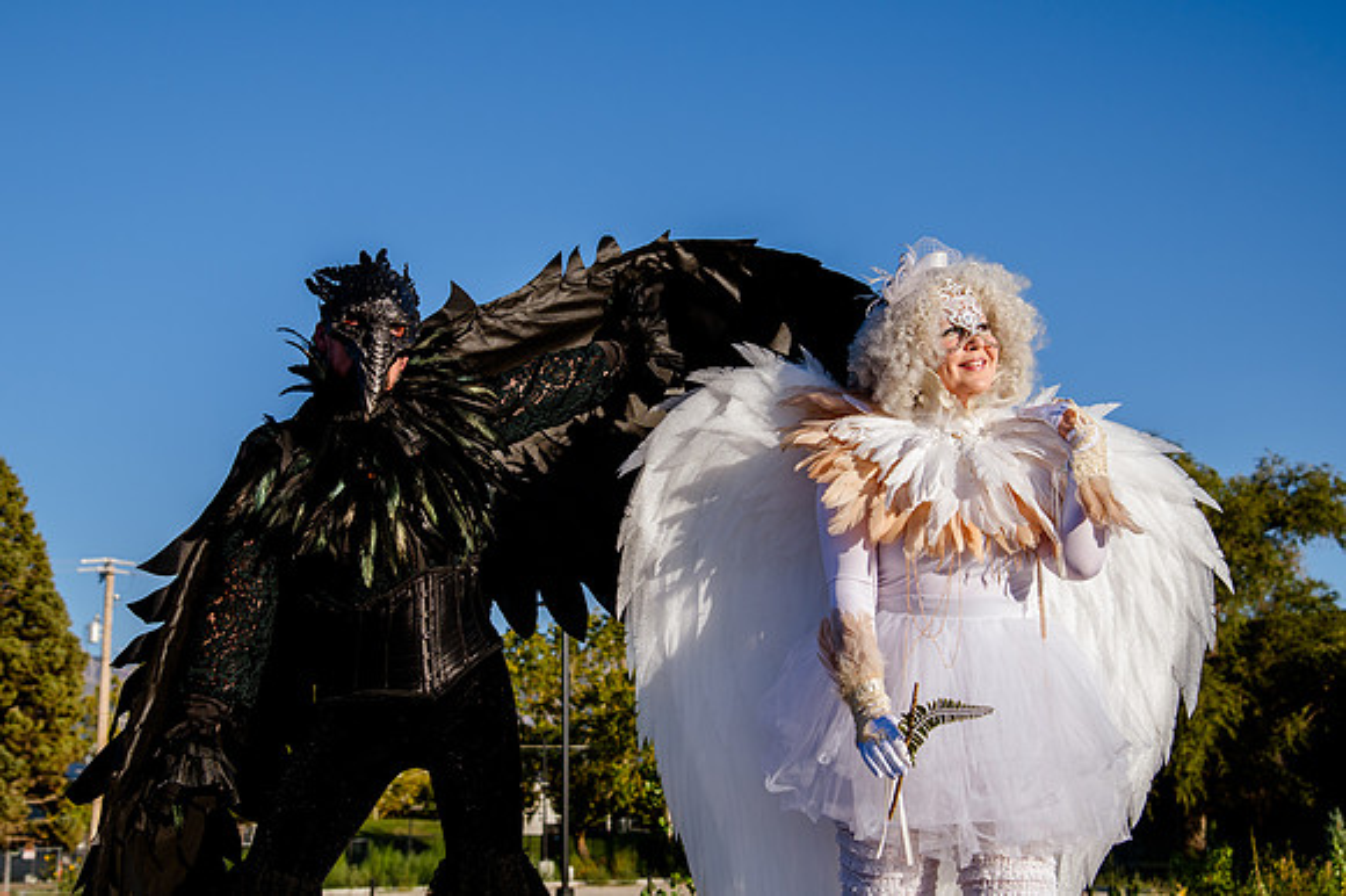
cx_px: 623
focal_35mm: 54
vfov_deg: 24.9
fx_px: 2026
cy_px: 410
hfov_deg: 36.7
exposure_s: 1/800
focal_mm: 50
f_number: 5.6
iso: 200
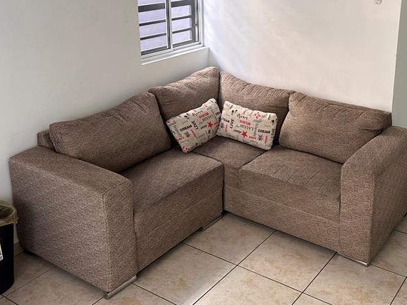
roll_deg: -1.1
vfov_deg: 33.0
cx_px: 282
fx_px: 506
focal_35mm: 43
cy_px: 78
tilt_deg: -16.6
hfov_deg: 43.0
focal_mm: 6.86
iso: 125
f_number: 1.78
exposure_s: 1/60
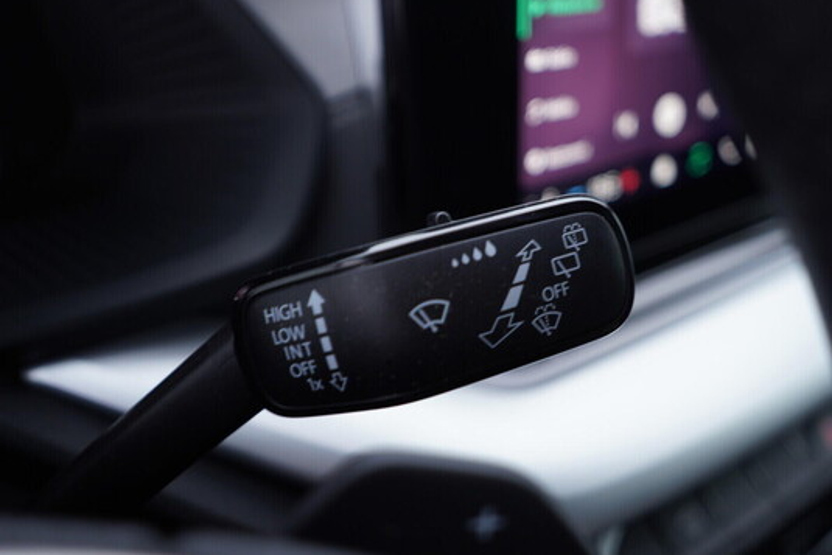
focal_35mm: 37
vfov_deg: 36.0
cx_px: 415
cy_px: 278
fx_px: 855
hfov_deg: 51.9
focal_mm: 24
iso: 160
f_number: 2.8
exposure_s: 1/40
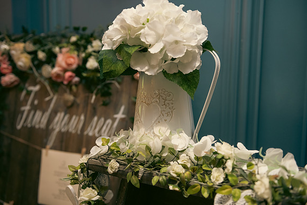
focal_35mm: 36
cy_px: 102
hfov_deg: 53.1
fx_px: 307
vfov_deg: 36.9
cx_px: 154
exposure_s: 1/160
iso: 640
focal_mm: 36
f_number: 3.5
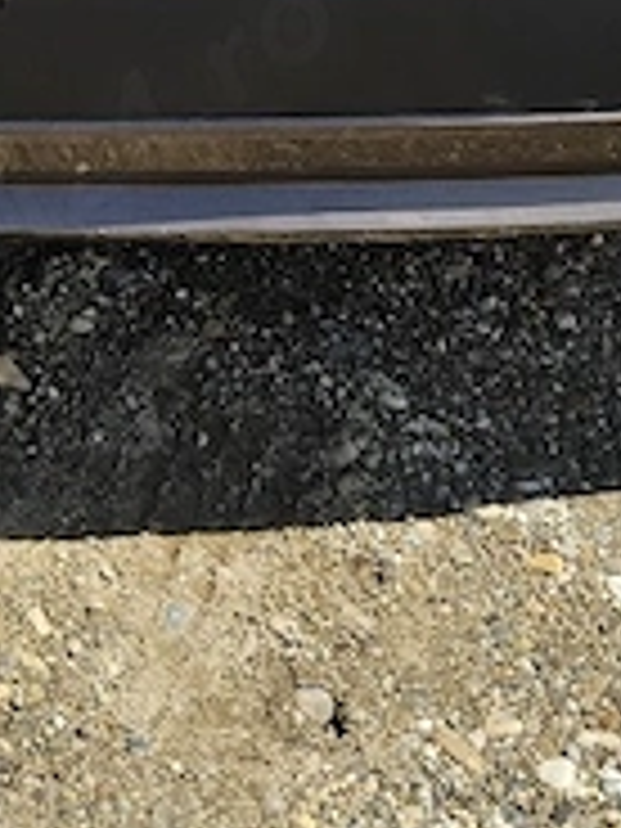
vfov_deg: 17.7
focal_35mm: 100
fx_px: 2392
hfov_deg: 14.8
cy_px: -396
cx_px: 220
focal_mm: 5.4
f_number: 1.8
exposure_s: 1/1429
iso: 25
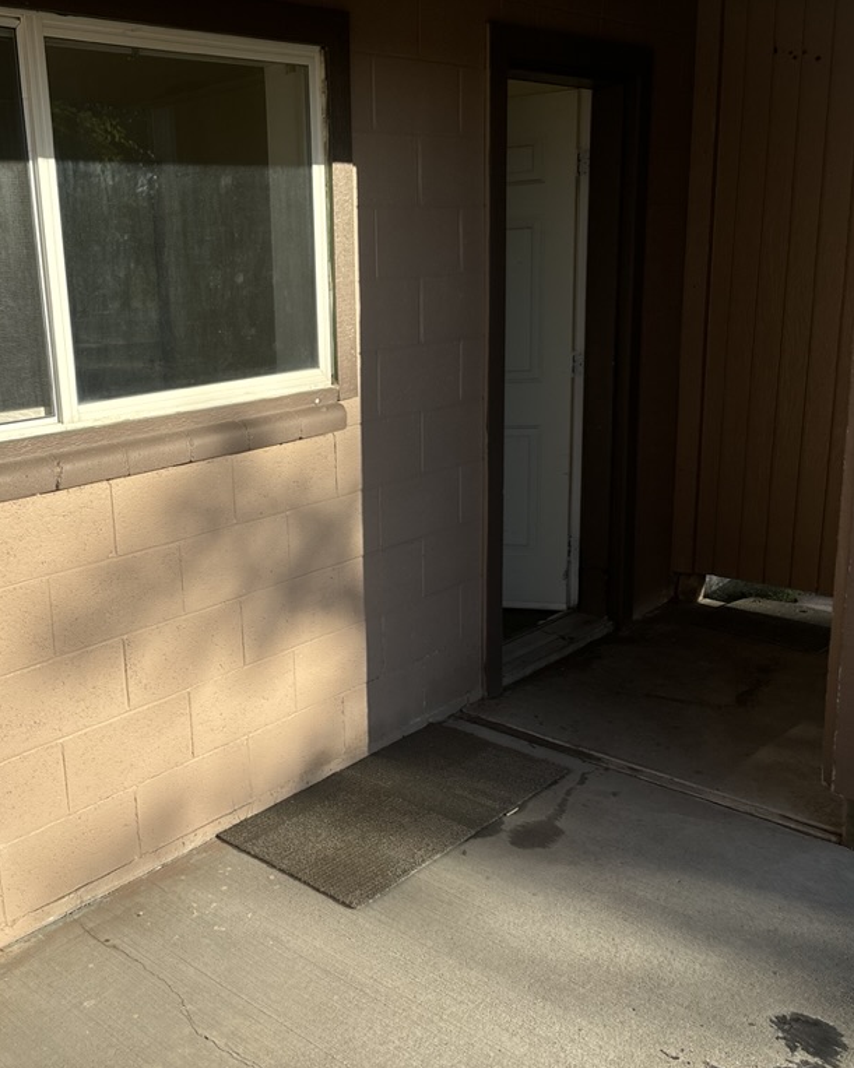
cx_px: 198
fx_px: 1074
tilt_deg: -14.2
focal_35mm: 34
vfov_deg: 52.9
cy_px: 534
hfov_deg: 41.9
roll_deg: +3.7
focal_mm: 5.96
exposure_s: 1/2710
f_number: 1.6
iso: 50
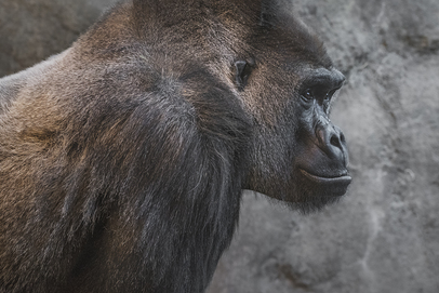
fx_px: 3781
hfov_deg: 6.6
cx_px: 294
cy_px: 110
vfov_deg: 4.4
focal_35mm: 310
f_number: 8
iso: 2000
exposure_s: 1/100
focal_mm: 210
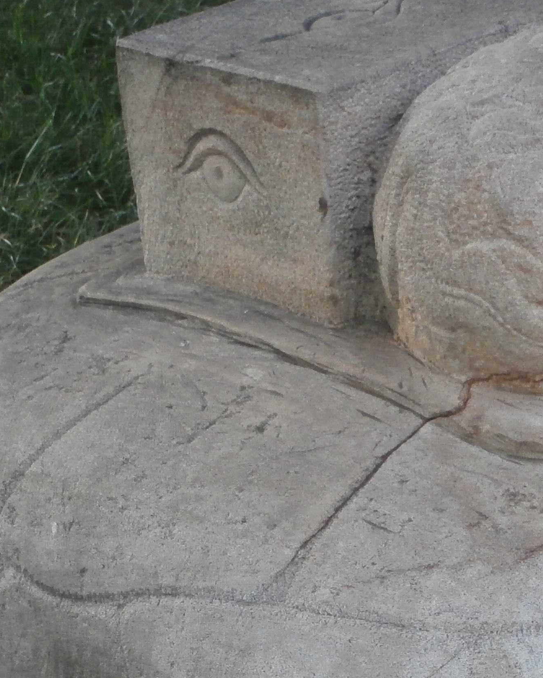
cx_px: 571
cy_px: 628
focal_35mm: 154
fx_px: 3094
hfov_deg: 9.9
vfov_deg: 12.4
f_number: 4.5
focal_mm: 10.11
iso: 200
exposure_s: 1/40
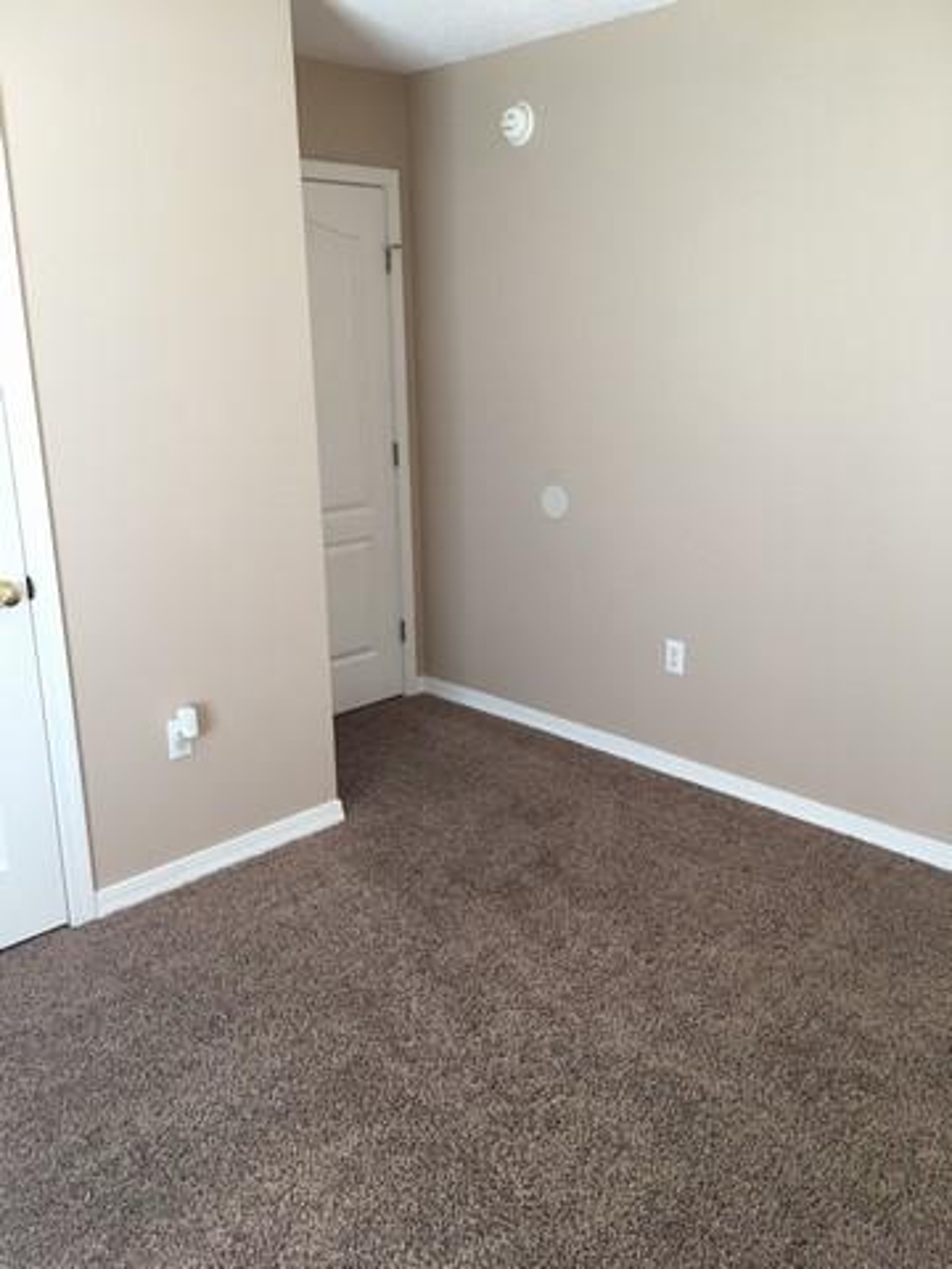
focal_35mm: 29
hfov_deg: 48.2
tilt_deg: -14.0
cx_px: 476
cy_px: 634
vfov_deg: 61.7
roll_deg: +1.1
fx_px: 1063
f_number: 2.2
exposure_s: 1/15
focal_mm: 4.15
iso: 50
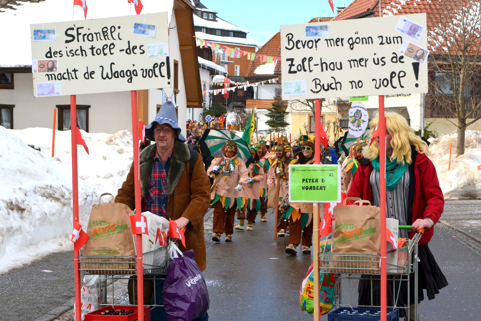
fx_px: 842
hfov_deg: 31.9
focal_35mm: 63
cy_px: 160
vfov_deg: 21.6
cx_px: 240
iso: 100
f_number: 10
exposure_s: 1/200
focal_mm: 42
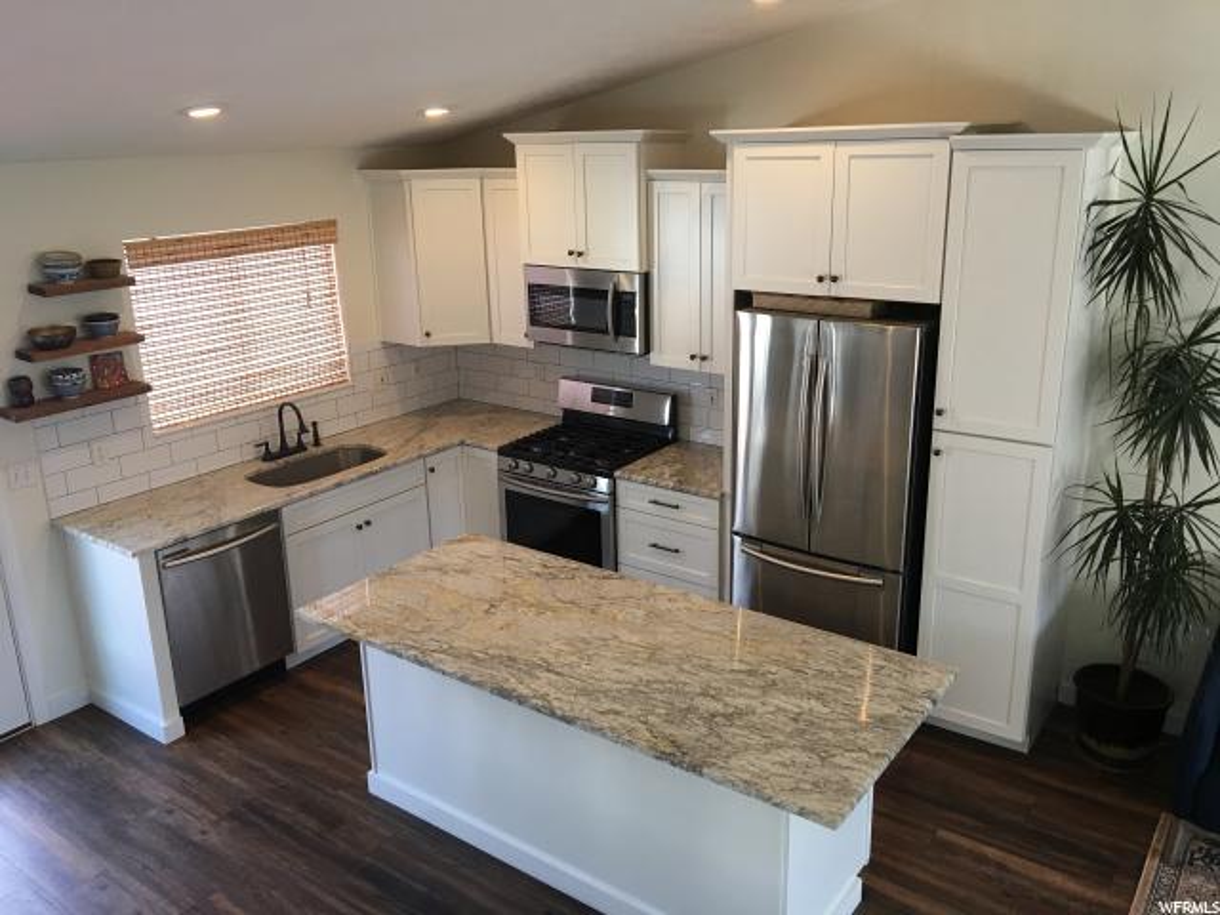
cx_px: 610
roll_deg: +1.2
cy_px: 458
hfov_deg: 61.7
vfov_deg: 48.2
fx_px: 1022
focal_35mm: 29
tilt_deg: -16.1
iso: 32
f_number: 2.2
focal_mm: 4.15
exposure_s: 1/30
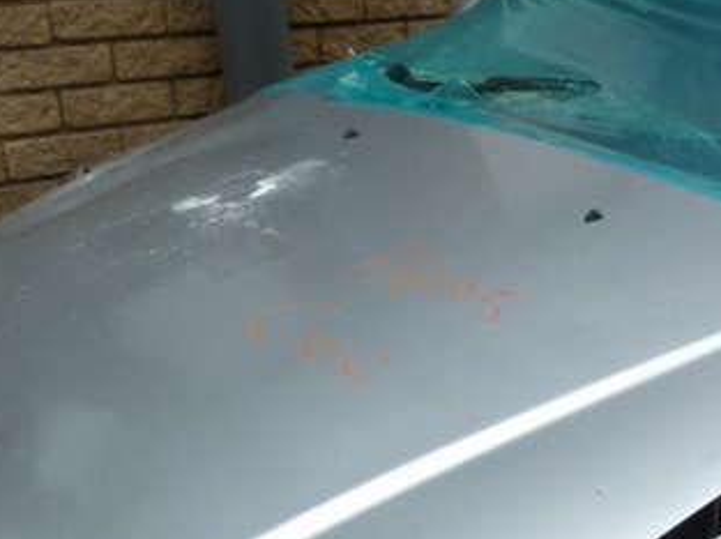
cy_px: 366
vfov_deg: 22.8
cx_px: 758
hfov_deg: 28.1
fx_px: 1331
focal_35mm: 64
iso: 80
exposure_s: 1/100
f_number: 3.6
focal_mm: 4.5
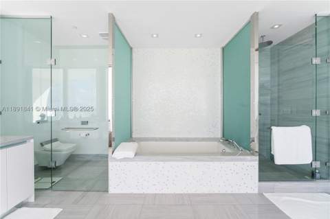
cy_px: 110
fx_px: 142
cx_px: 165
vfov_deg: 75.4
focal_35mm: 16
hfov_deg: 98.6
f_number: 9
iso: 200
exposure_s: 1/80
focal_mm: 15.5
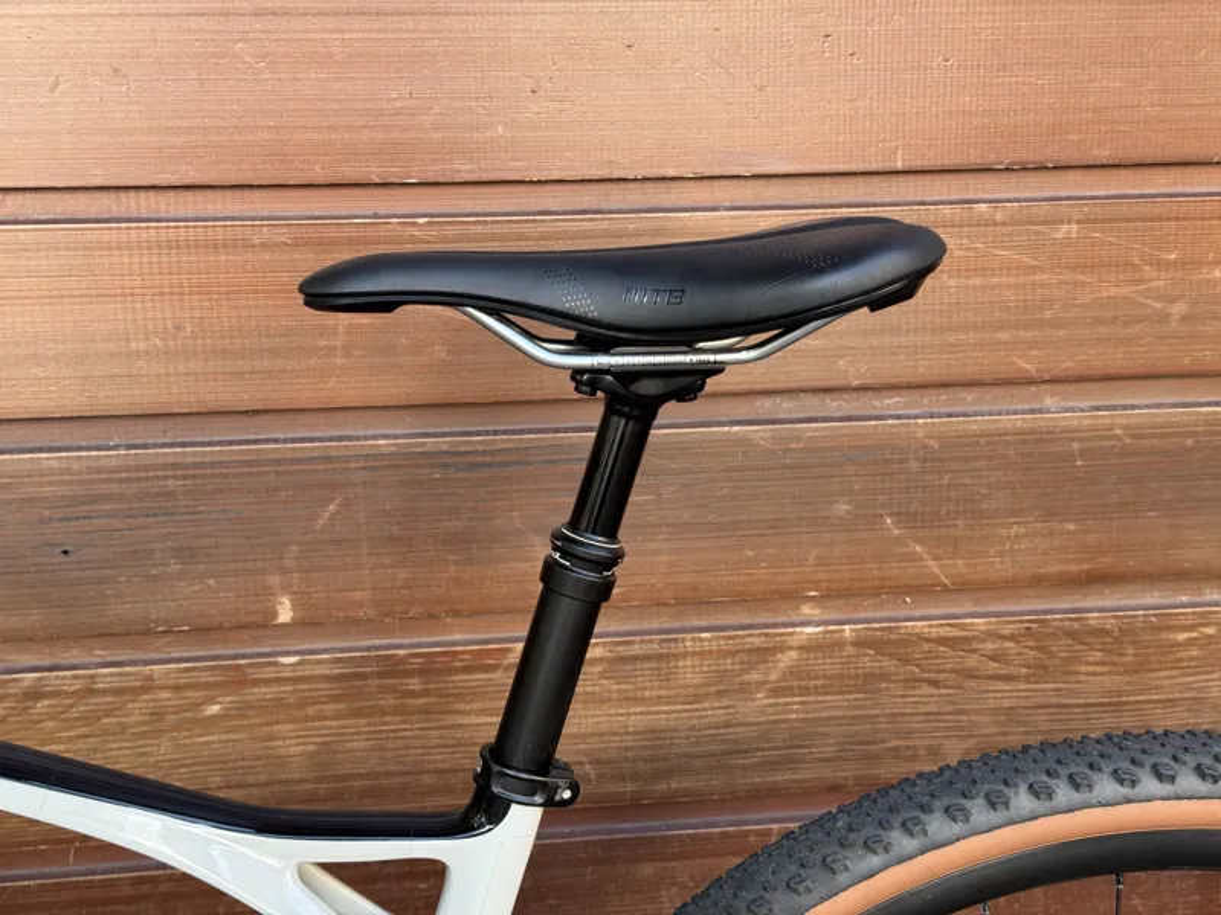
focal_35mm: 48
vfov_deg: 30.3
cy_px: 458
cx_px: 610
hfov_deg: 39.7
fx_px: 1693
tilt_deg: -11.2
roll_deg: +0.8
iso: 80
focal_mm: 6.76
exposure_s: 1/121
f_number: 1.78
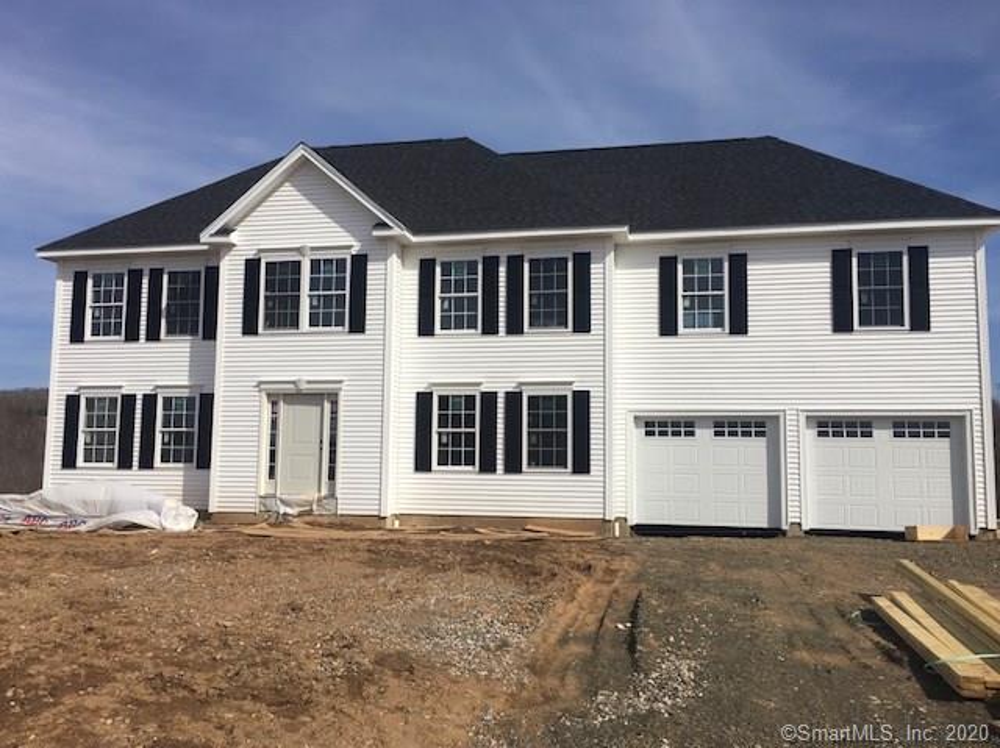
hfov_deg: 61.7
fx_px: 837
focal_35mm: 29
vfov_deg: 48.2
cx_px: 500
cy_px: 374
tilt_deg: +6.4
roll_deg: -1.0
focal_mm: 4.15
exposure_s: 1/4049
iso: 25
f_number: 2.2
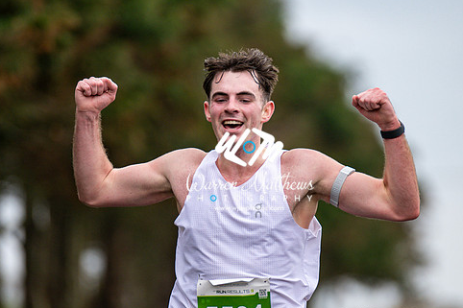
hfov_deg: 3.8
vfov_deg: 2.5
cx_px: 249
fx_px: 6955
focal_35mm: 541
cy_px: 168
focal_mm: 300
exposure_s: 1/1600
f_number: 2.8
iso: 450
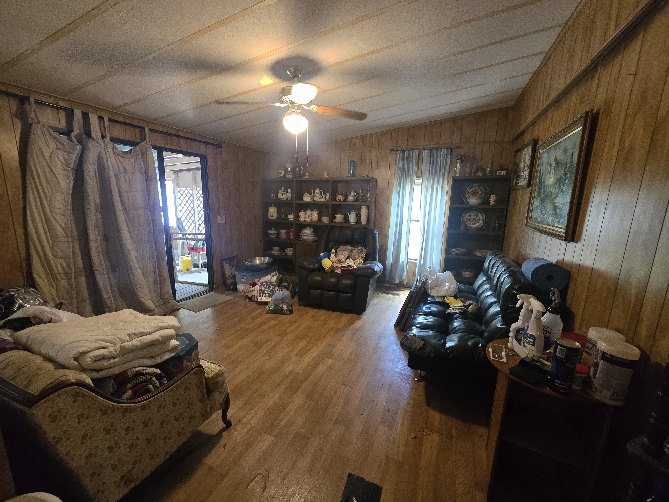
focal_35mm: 13
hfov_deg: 106.2
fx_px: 251
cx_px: 334
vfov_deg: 89.9
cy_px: 251
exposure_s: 1/60
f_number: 2.2
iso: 1000
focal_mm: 2.2
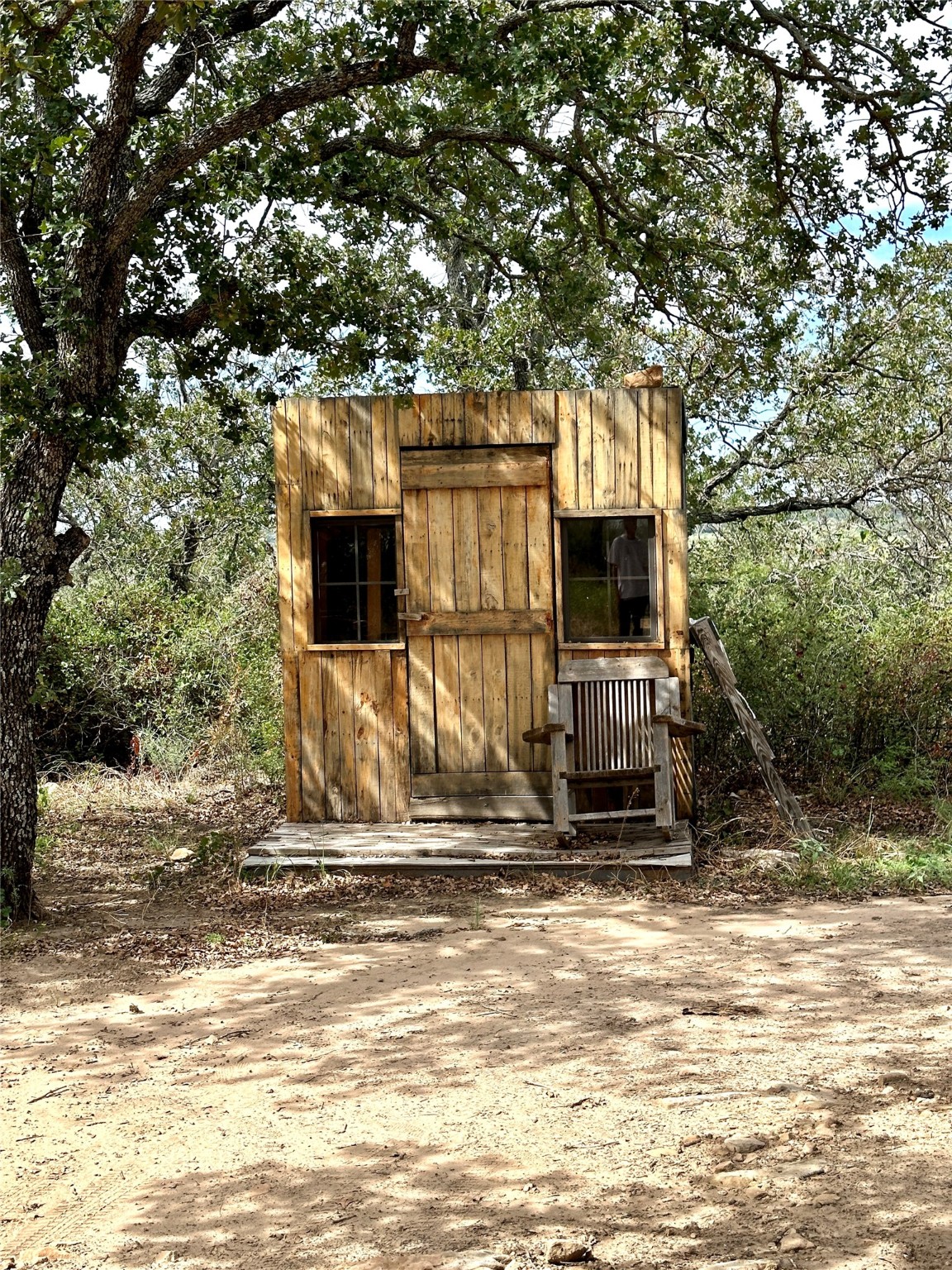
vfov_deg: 39.7
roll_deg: +1.1
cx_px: 476
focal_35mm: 48
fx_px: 1760
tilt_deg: -4.3
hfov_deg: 30.3
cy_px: 635
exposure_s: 1/1916
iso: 64
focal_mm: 6.86
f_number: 1.78
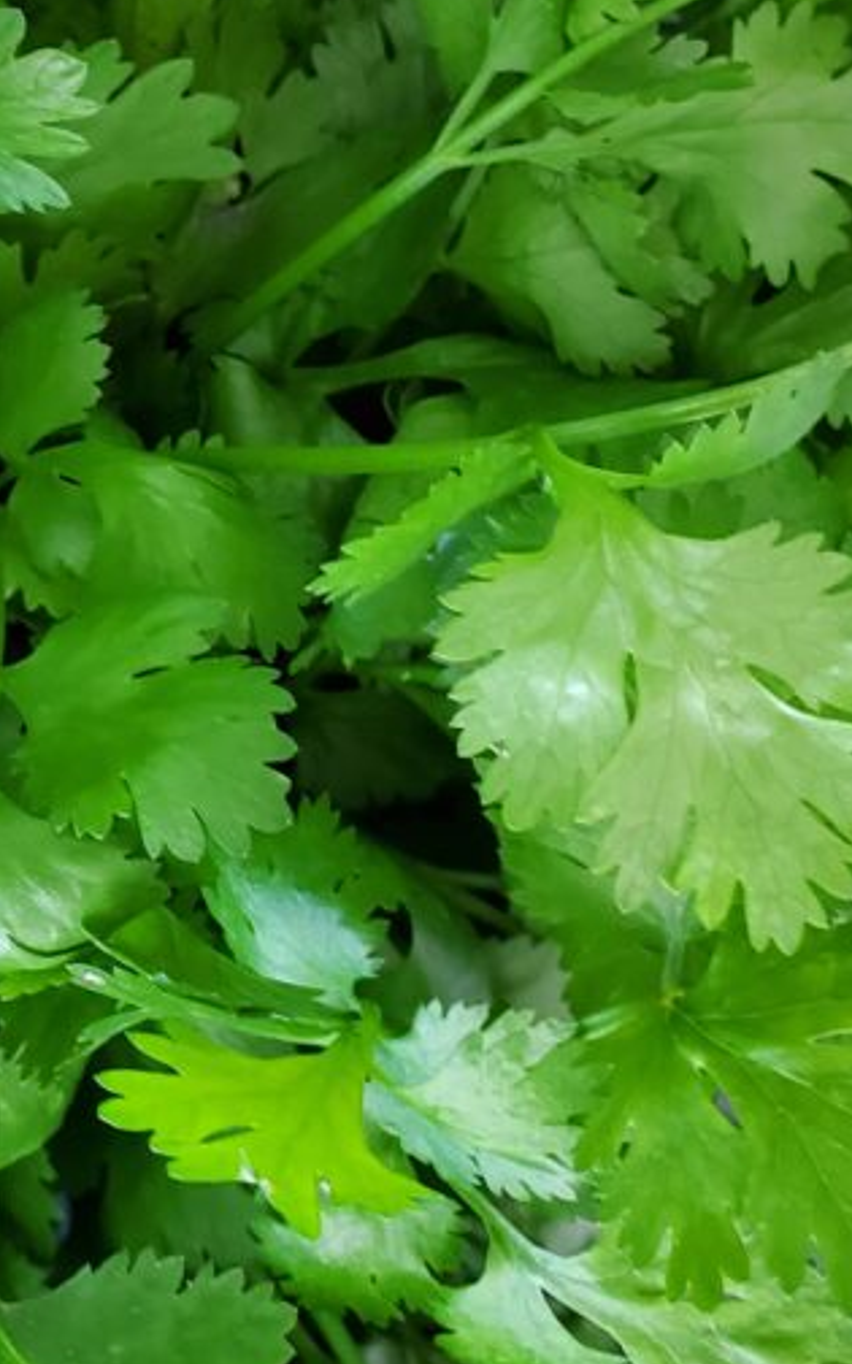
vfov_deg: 35.3
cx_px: -5
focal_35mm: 56
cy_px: 303
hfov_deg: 22.2
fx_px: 2080
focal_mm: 4.3
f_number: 2.4
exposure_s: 1/40
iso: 500
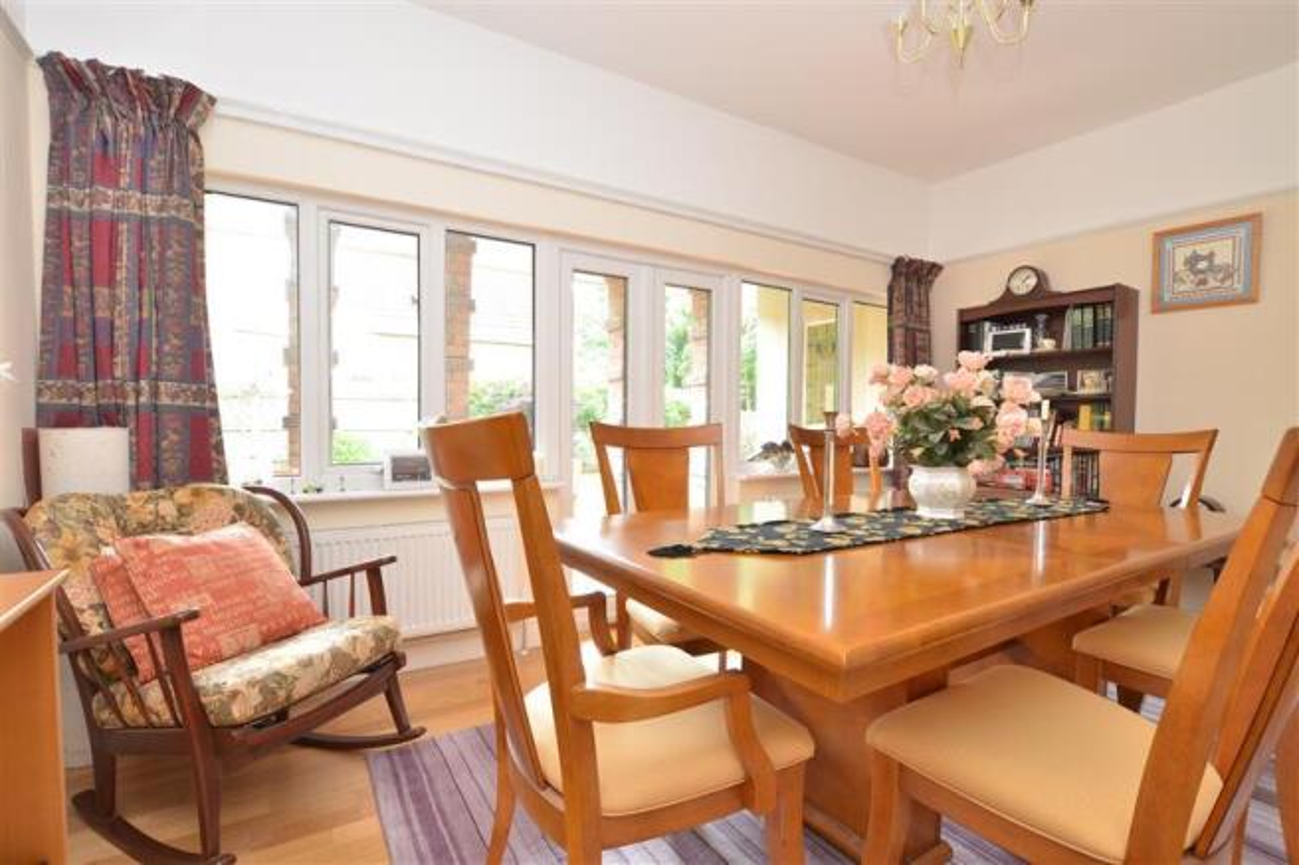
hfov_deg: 100.4
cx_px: 650
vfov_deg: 77.3
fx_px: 541
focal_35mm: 15
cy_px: 432
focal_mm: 10
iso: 400
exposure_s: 1/4
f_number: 7.1
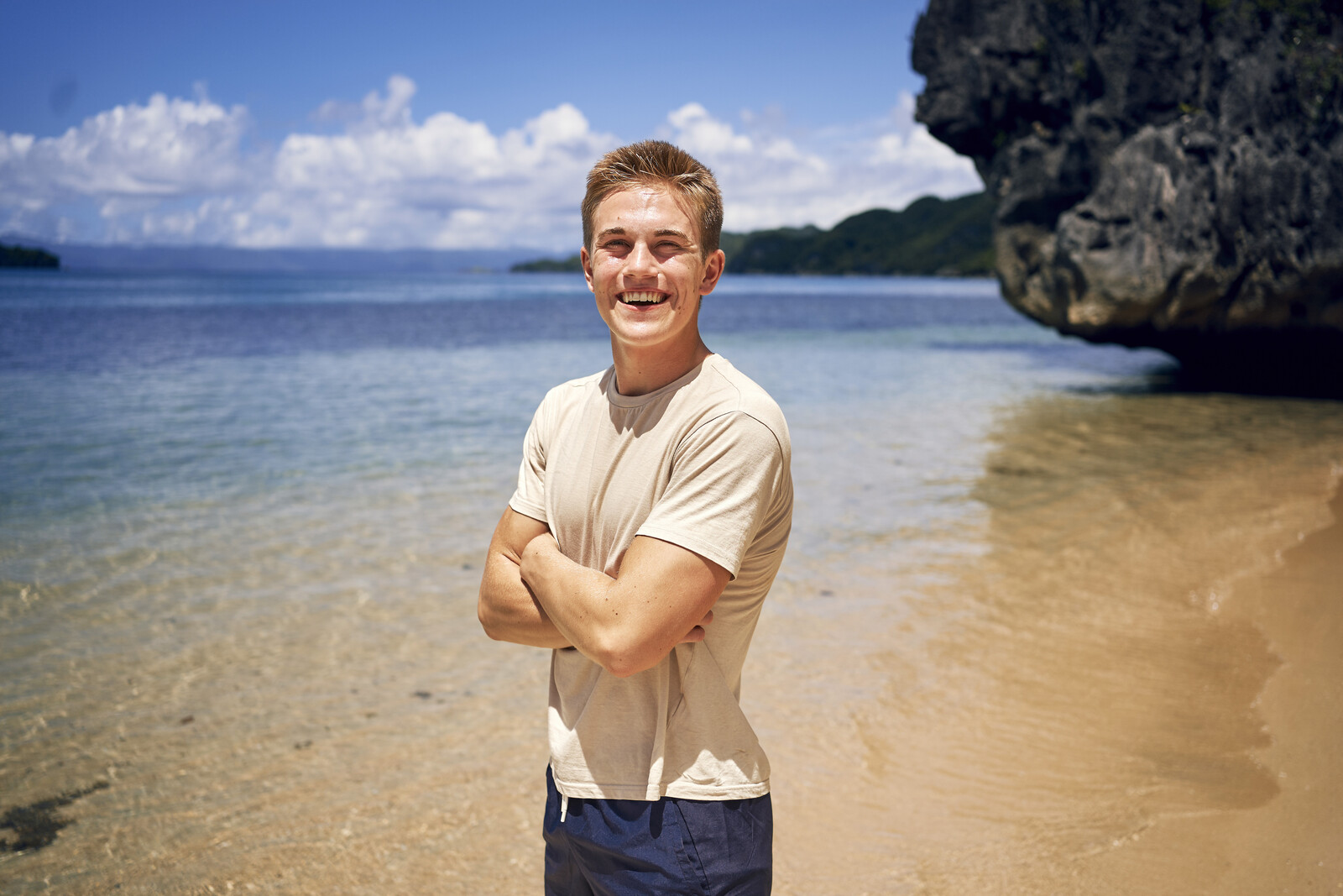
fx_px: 1306
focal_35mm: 35
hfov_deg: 54.4
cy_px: 448
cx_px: 672
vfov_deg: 37.9
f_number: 2.8
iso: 160
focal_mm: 35
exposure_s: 1/800
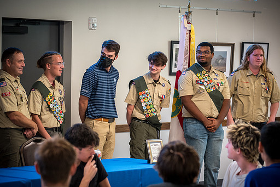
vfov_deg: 10.1
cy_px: 100
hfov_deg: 15.1
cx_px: 145
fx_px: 1057
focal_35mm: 136
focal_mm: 120
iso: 2500
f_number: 4
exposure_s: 1/125
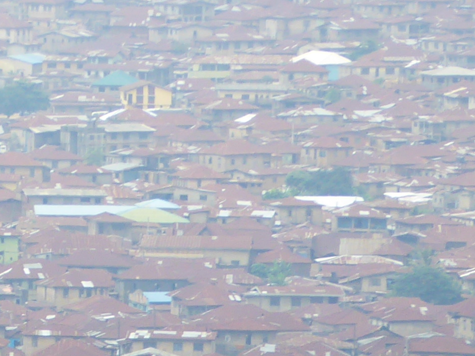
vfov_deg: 2.2
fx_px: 9193
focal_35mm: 670
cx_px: -309
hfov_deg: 2.9
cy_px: 538
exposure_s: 1/125
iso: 80
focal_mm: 28.7
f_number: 5.5
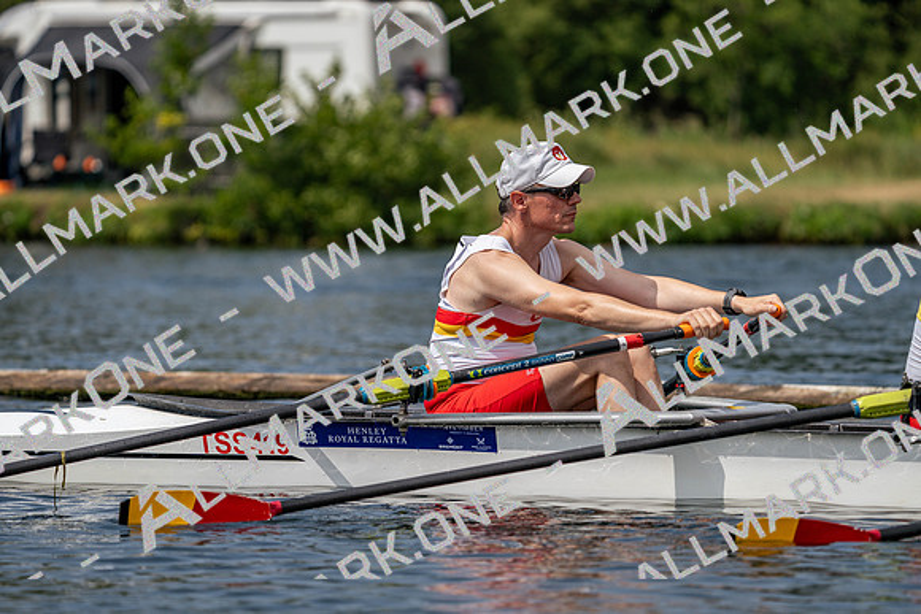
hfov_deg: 6.9
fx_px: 7676
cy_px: 307
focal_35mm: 300
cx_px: 460
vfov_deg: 4.6
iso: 160
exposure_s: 1/1600
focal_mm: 300
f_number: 5.6
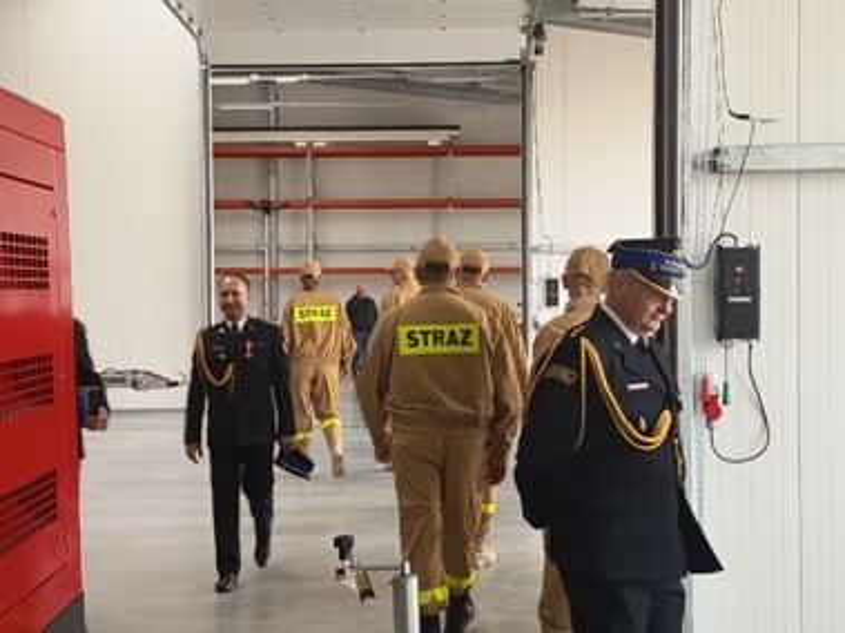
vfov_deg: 26.1
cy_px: 316
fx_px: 1367
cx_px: 422
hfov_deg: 34.4
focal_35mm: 56
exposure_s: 1/100
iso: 188
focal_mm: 5.27
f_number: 1.7
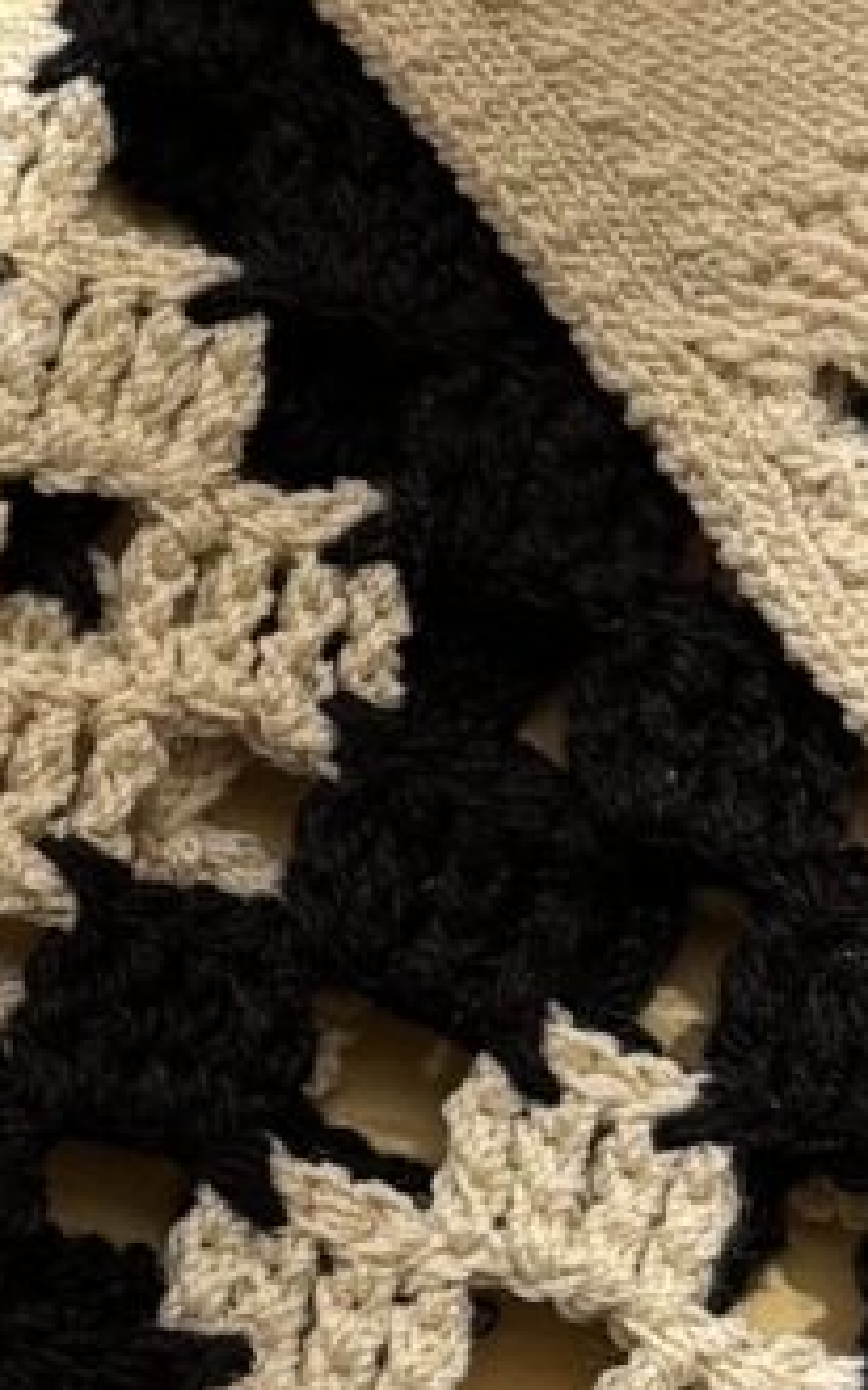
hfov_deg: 5.9
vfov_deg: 9.8
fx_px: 8107
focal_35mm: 214
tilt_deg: -80.1
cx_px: -1184
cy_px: 501
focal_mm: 5.96
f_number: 1.6
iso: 50
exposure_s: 1/1328
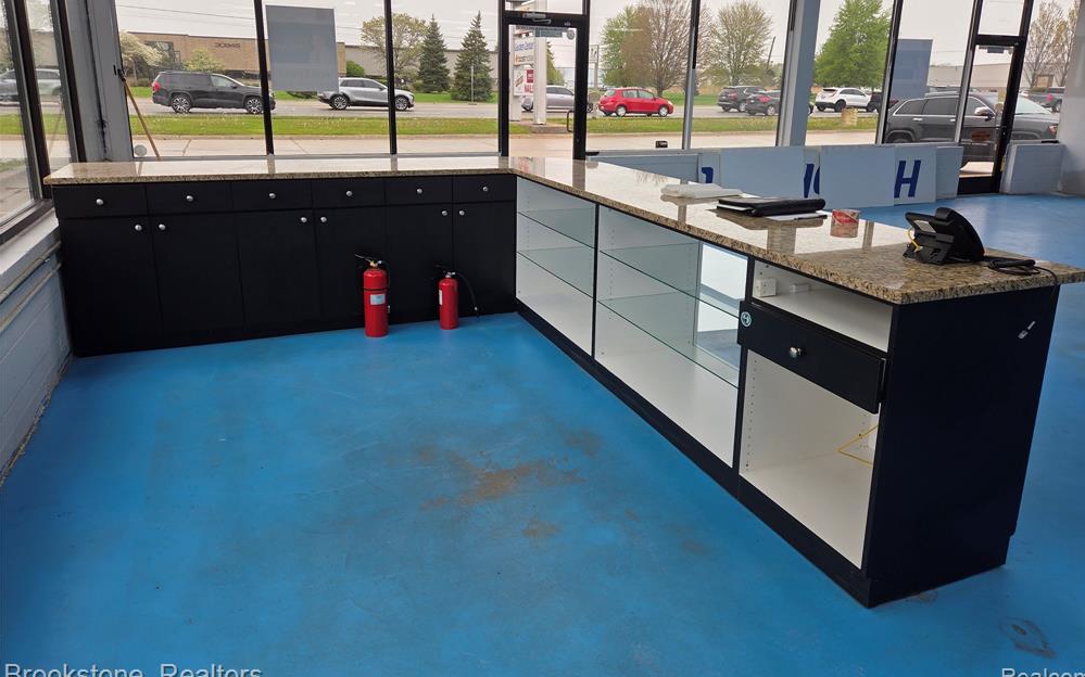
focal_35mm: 25
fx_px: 739
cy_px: 278
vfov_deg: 49.0
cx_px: 555
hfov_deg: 72.5
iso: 25
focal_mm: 5.4
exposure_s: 1/177
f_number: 1.8
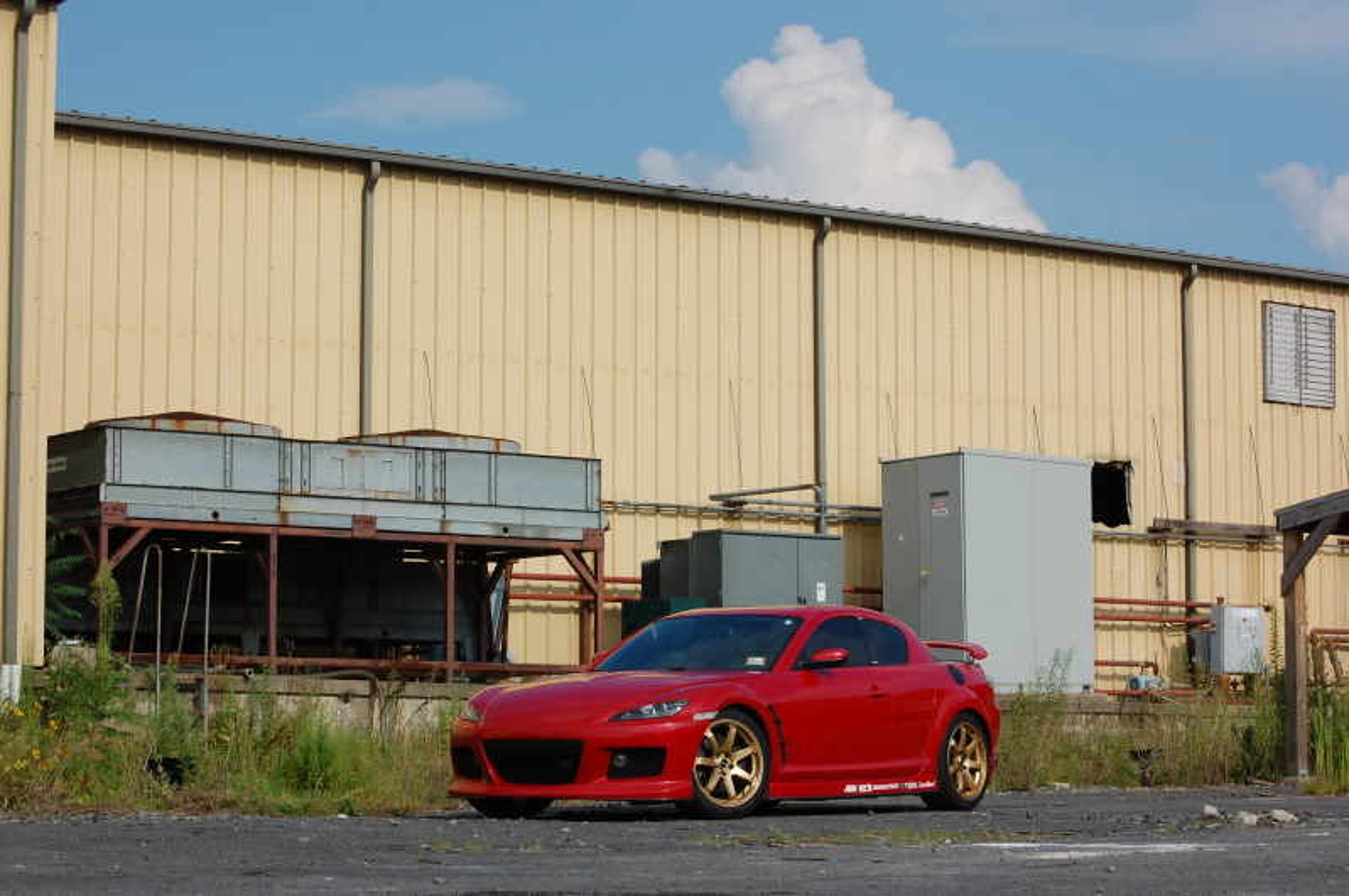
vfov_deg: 16.5
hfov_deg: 24.6
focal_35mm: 82
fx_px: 3088
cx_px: 674
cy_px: 448
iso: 200
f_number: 10
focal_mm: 55
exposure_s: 1/400
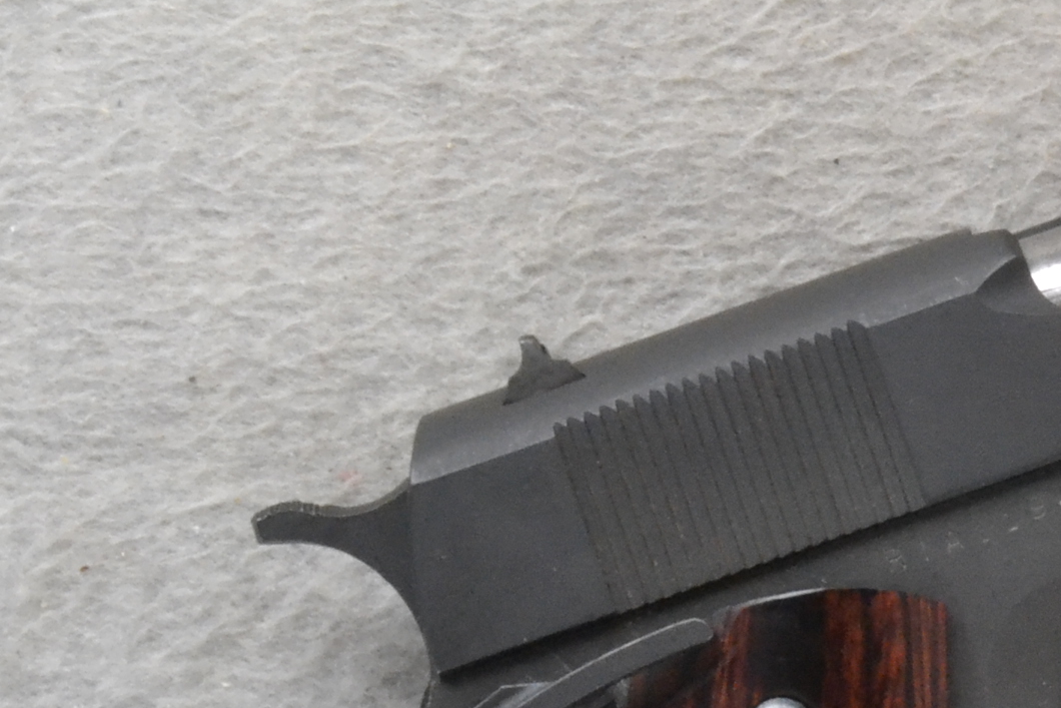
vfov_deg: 7.8
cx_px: 1257
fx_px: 5187
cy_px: 735
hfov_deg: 11.5
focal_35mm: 176
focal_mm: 36
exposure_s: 1/160
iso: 3200
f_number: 20
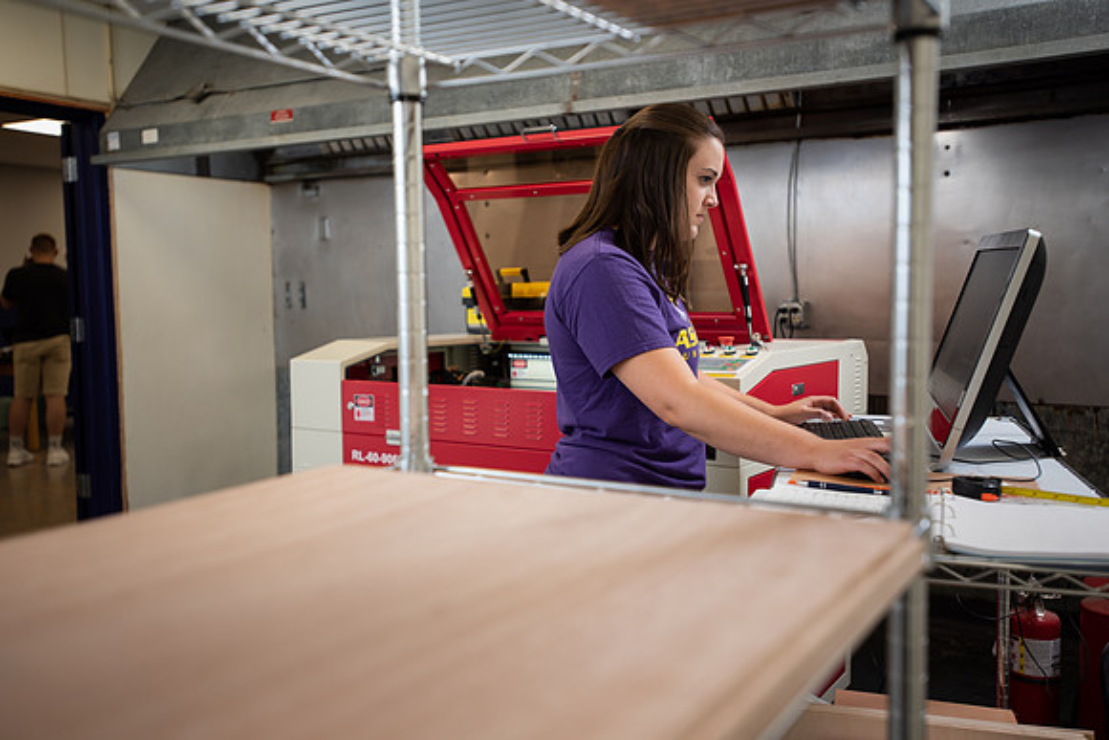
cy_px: 370
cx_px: 554
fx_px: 1078
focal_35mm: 35
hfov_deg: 54.4
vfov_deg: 37.9
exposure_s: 1/200
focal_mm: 35
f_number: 3.5
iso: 400
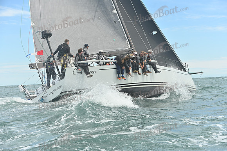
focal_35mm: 70
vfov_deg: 19.5
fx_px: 441
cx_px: 114
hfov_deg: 28.8
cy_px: 76
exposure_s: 1/1250
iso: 250
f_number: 6.3
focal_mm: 70
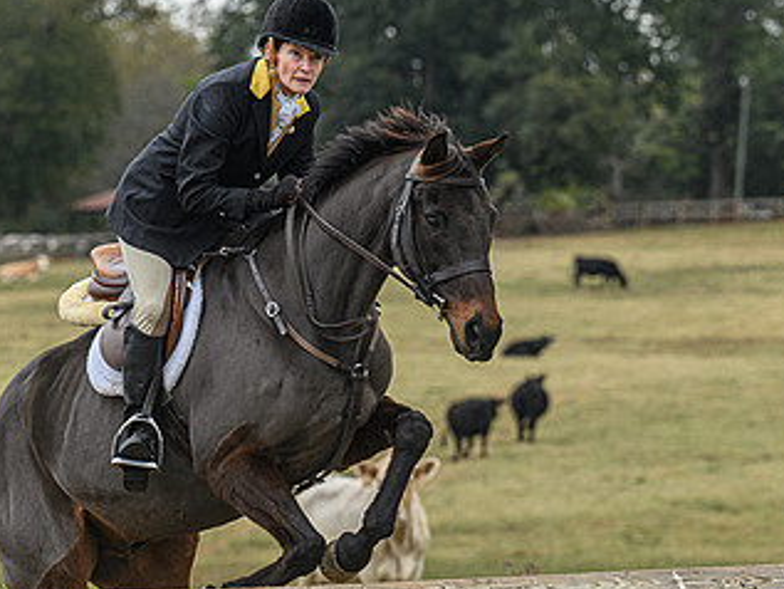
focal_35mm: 318
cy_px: 418
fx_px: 7205
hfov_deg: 6.2
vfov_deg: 4.7
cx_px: 485
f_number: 3.5
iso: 500
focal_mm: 120
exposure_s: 1/800
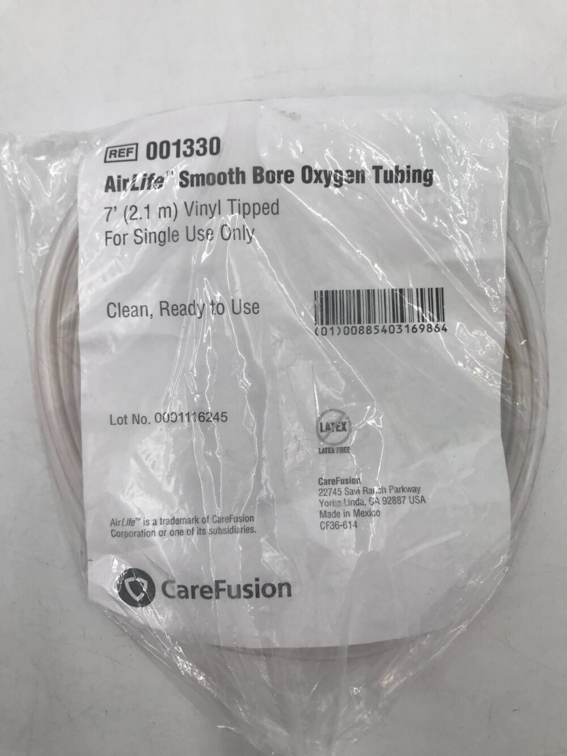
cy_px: 378
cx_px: 284
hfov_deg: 49.8
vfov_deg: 63.4
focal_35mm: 28
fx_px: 611
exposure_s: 1/120
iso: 20
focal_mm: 3.99
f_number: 1.8
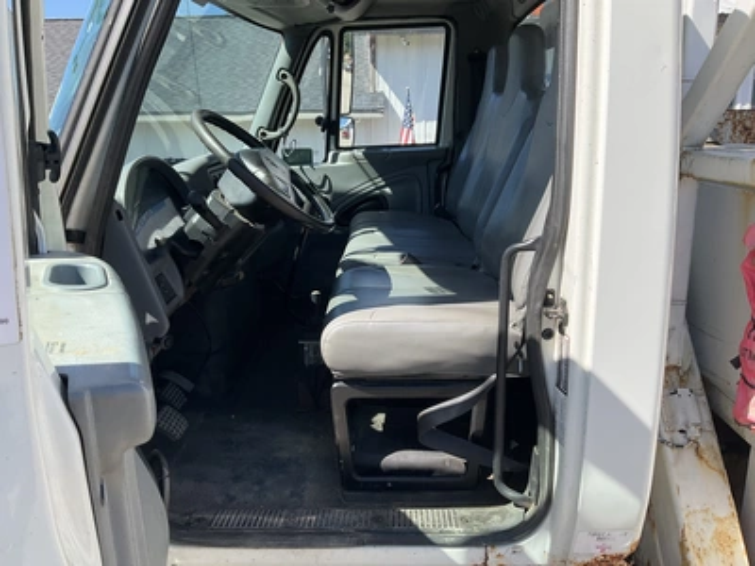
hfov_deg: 61.7
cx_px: 378
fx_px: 633
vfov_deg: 48.2
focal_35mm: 29
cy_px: 283
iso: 25
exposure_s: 1/770
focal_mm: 3
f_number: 1.8
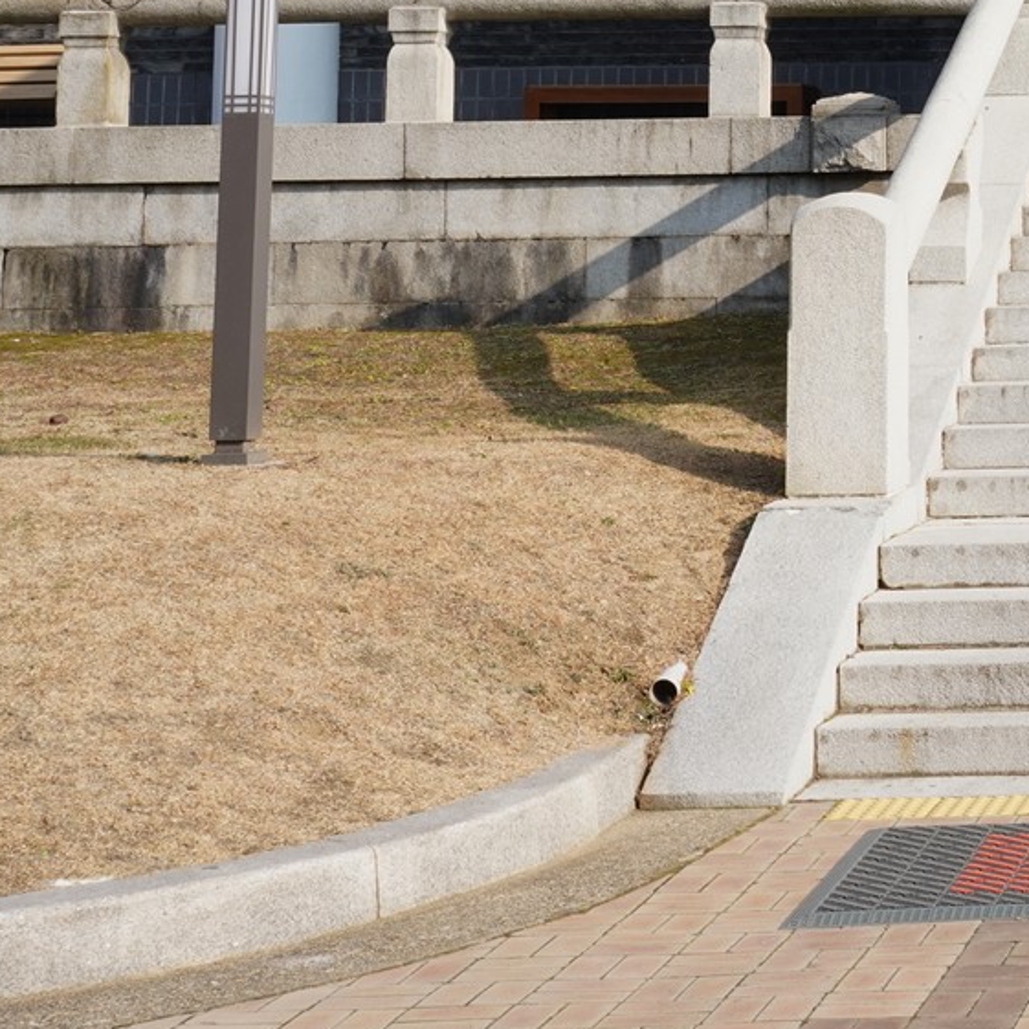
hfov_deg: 16.5
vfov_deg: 17.9
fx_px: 3161
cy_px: -84
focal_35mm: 94
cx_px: 1640
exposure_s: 1/100
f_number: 18
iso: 320
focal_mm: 31
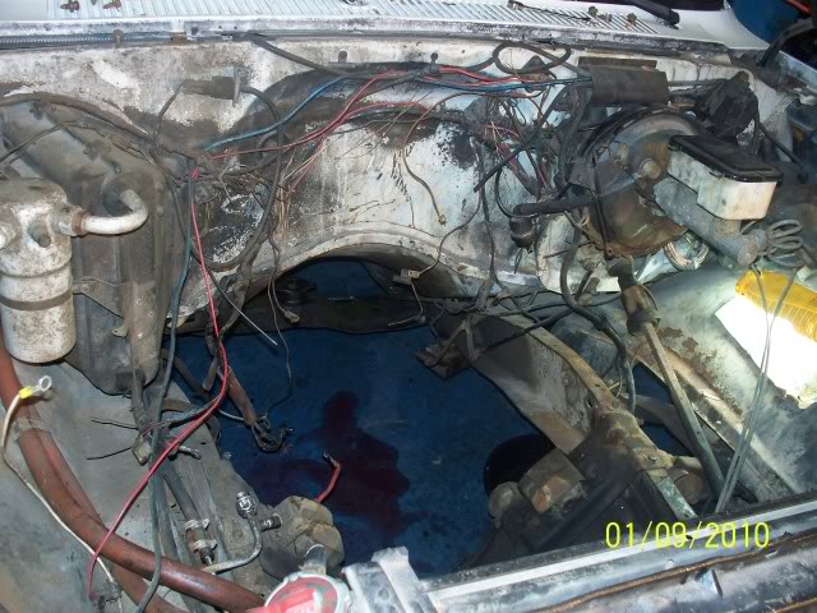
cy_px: 306
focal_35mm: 36
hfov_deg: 51.4
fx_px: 850
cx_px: 408
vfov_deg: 39.7
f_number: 2.8
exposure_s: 1/30
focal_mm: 7.54
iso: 200
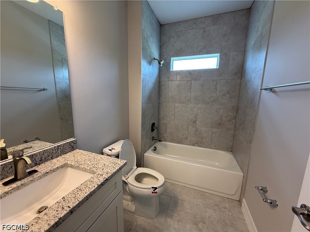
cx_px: 155
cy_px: 116
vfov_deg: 85.7
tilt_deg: -9.3
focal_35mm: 14
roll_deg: -0.8
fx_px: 125
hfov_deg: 102.1
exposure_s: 1/120
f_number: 2.2
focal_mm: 2.22
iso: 200
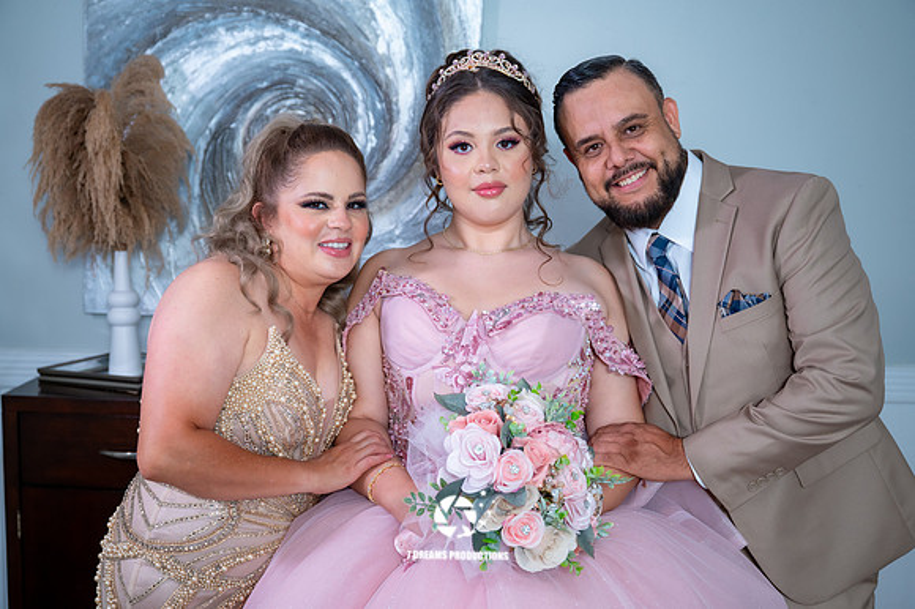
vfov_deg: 30.6
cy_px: 304
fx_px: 1114
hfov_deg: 44.6
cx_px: 458
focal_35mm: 44
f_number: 4
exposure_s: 1/60
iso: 1250
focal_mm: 43
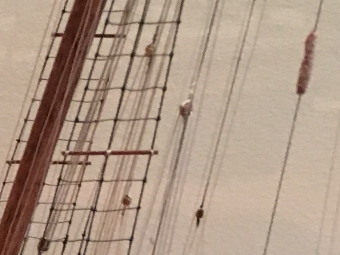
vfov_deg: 9.9
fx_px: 1454
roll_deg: +3.0
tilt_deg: -29.9
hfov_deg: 12.5
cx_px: -205
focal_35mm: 148
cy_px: 293
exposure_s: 1/30
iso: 200
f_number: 2.2
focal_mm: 4.15
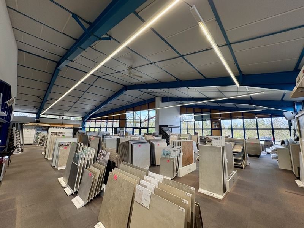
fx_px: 123
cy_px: 114
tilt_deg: +9.3
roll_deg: -1.7
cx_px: 152
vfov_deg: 85.7
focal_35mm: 14
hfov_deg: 102.1
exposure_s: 1/107
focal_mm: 2.22
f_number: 2.2
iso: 64
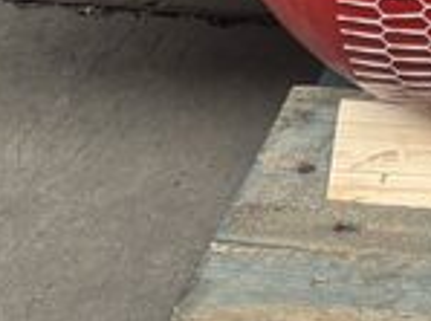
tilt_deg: -29.5
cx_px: 957
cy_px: -468
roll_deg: -1.3
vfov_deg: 9.3
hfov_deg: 12.0
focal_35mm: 140
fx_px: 1739
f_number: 1.6
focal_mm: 5.96
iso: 40
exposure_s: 1/121
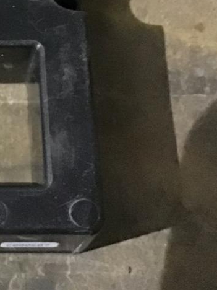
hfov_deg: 13.2
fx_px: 886
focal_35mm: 106
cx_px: -105
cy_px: 34
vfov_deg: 18.3
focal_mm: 3.3
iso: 800
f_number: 2.4
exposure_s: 1/15
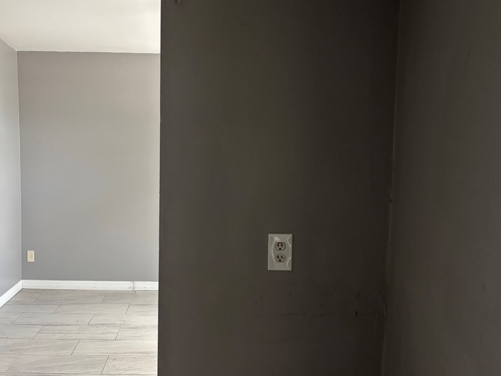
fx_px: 564
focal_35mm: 39
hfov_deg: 47.5
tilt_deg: -7.2
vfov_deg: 36.8
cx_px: 190
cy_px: 195
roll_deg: -0.6
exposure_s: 1/60
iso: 320
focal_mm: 5.96
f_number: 1.6
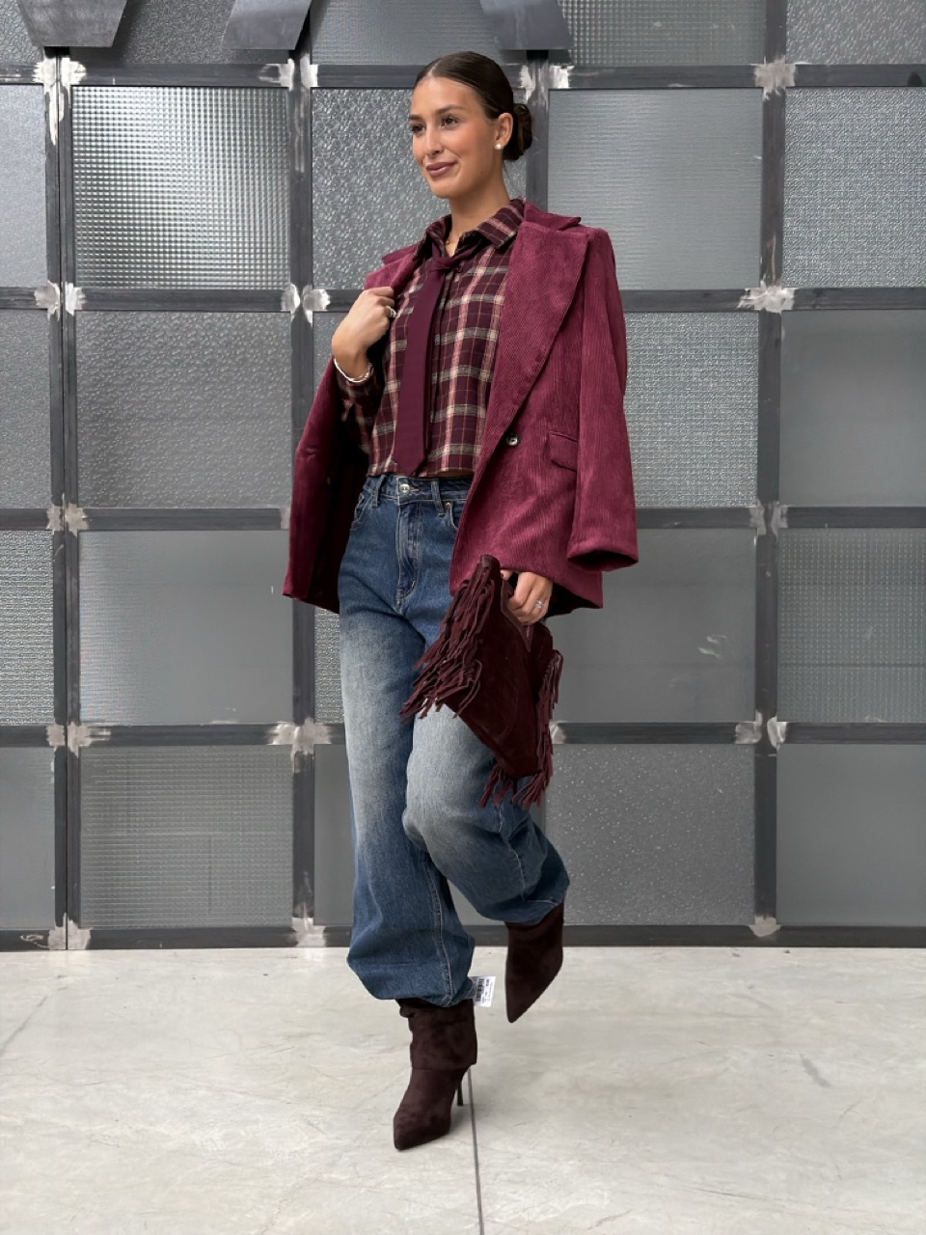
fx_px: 1712
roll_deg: +0.5
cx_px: 463
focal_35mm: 48
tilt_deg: -1.6
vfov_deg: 39.7
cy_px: 618
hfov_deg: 30.3
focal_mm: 6.76
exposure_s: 1/121
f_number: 1.78
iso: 500
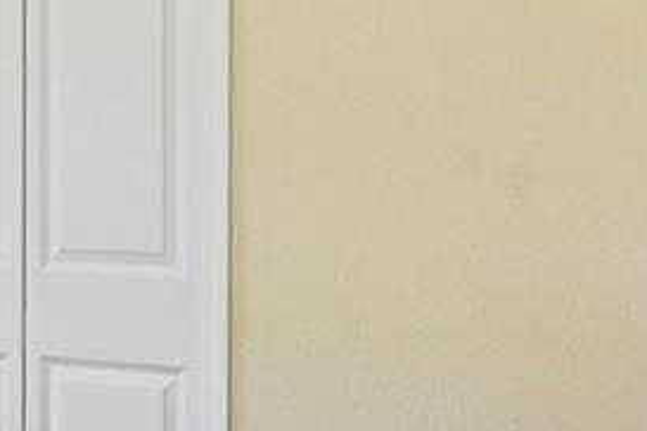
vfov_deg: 16.6
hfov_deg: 22.5
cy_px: 104
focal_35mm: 82
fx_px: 1474
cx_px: -159
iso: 400
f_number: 8
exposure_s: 1/50
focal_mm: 14
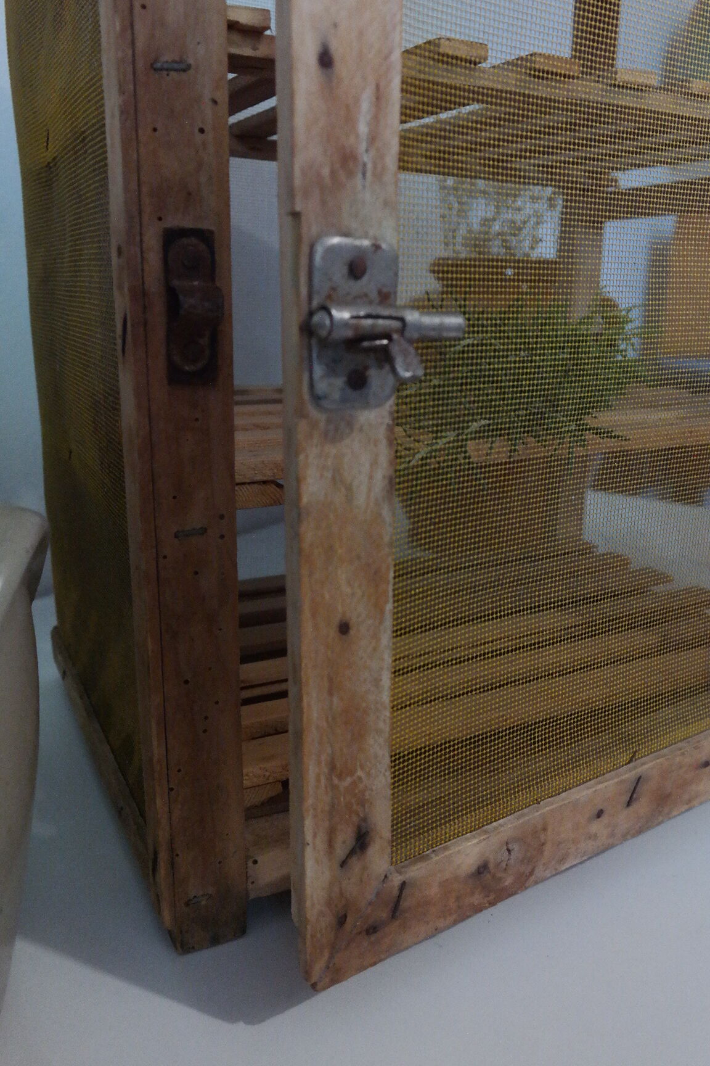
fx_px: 887
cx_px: 355
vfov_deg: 61.9
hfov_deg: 43.6
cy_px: 533
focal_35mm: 30
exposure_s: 1/50
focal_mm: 20
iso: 3200
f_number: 5.6
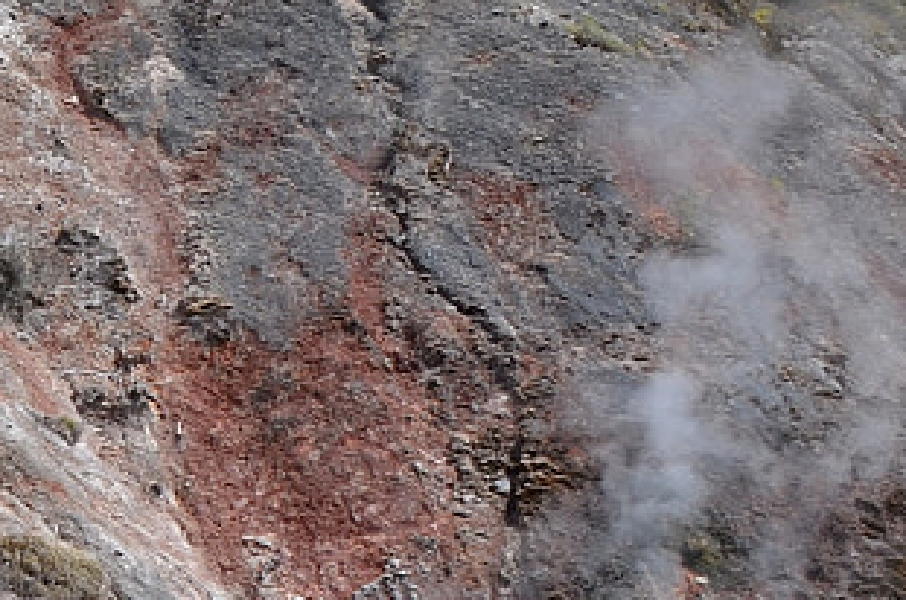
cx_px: -1104
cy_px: 267
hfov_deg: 12.4
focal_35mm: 139
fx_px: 3491
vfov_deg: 9.8
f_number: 8
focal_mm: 18
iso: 100
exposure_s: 1/250
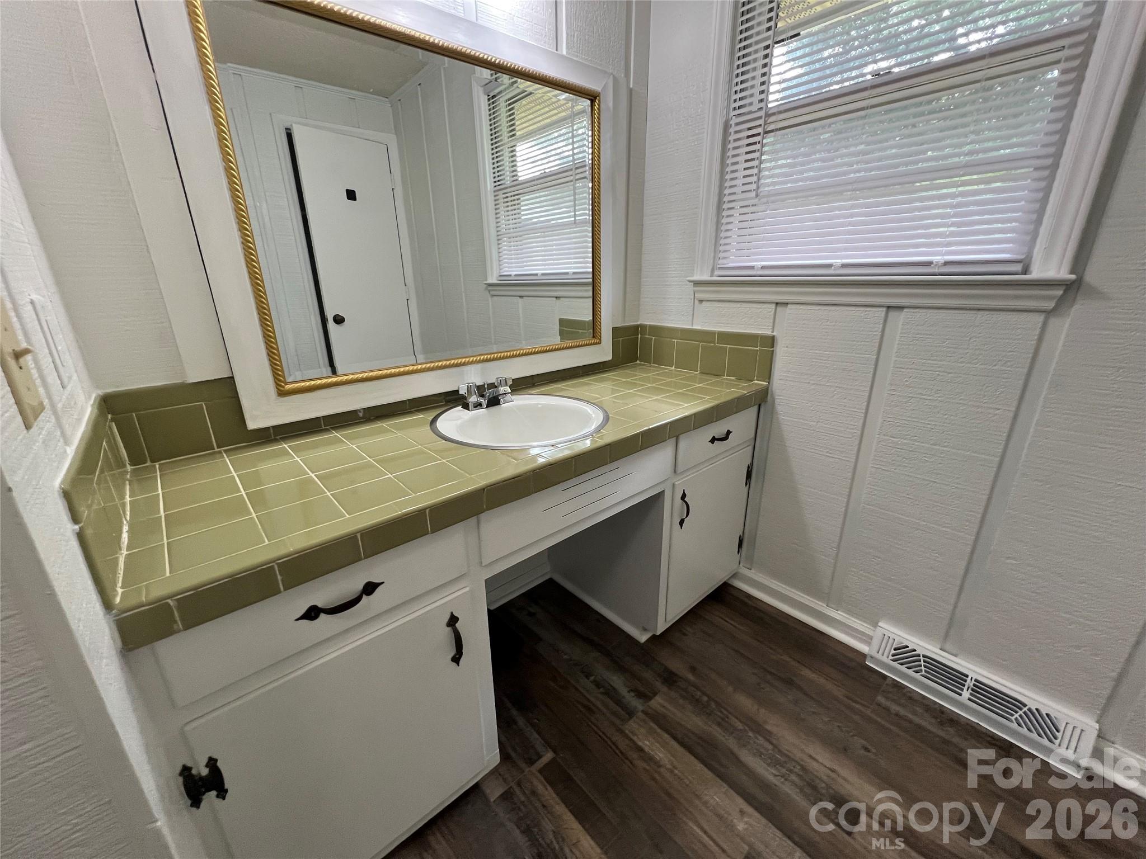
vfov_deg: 89.9
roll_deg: +0.9
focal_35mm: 13
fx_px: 430
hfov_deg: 106.2
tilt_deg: -19.5
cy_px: 430
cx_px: 573
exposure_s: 1/120
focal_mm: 1.57
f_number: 1.8
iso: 250
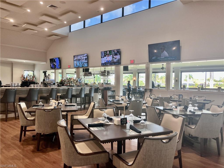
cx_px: 112
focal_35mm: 26
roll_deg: -0.6
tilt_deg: -2.7
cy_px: 84
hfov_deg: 67.3
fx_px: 168
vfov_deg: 53.1
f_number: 1.6
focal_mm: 5.1
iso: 80
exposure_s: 1/120
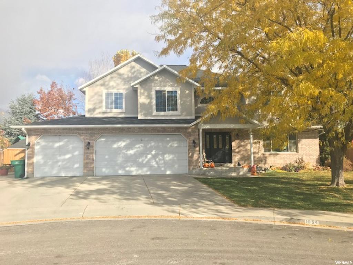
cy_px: 132
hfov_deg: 63.4
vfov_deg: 49.7
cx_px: 176
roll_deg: +0.9
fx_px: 286
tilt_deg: +4.1
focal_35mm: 28
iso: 20
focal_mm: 3.99
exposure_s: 1/958
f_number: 1.8
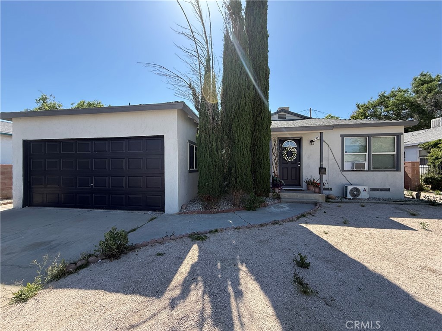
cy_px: 166
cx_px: 221
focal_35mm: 14
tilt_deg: +0.6
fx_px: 179
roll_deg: -0.3
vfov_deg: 85.7
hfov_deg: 102.1
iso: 64
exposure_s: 1/876
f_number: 2.2
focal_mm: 2.22
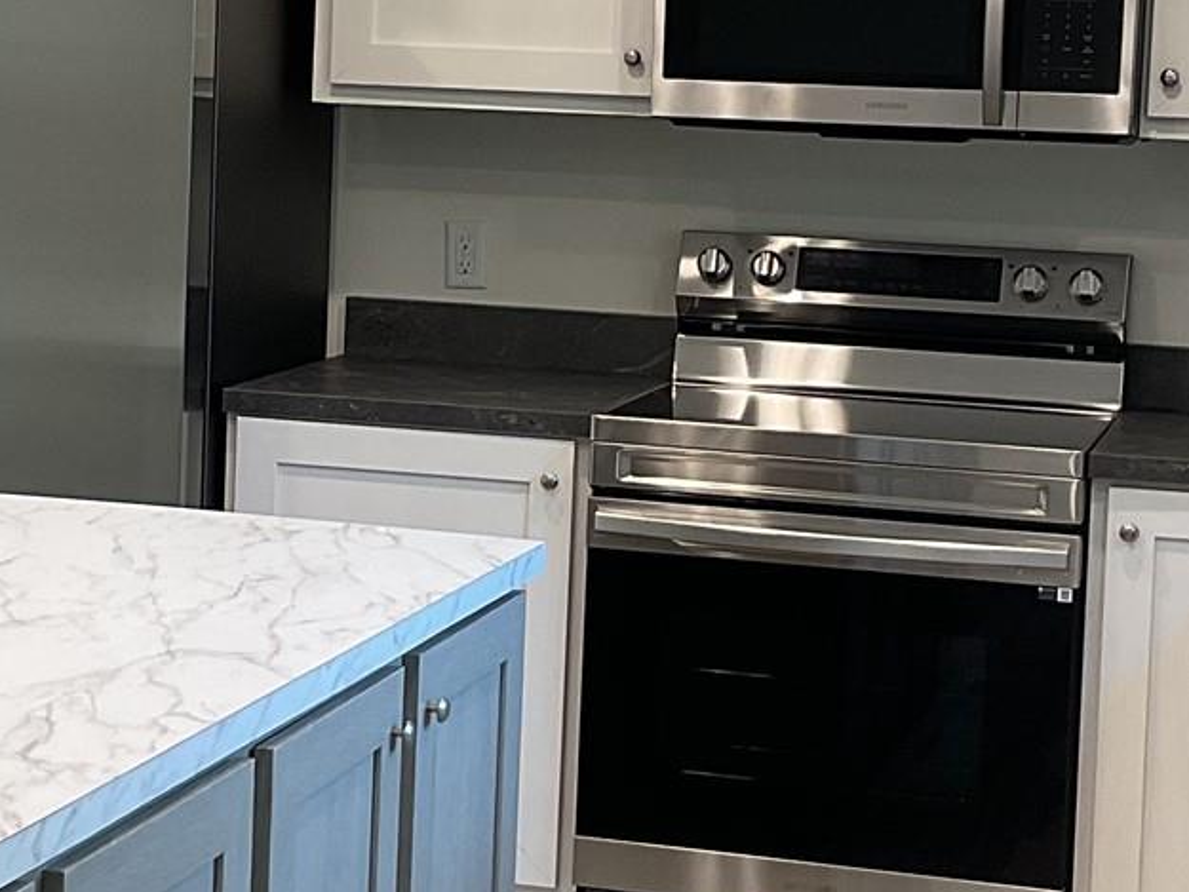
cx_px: 472
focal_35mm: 95
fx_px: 3264
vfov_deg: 15.5
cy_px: 331
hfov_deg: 20.6
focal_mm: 3
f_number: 1.8
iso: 40
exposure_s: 1/60
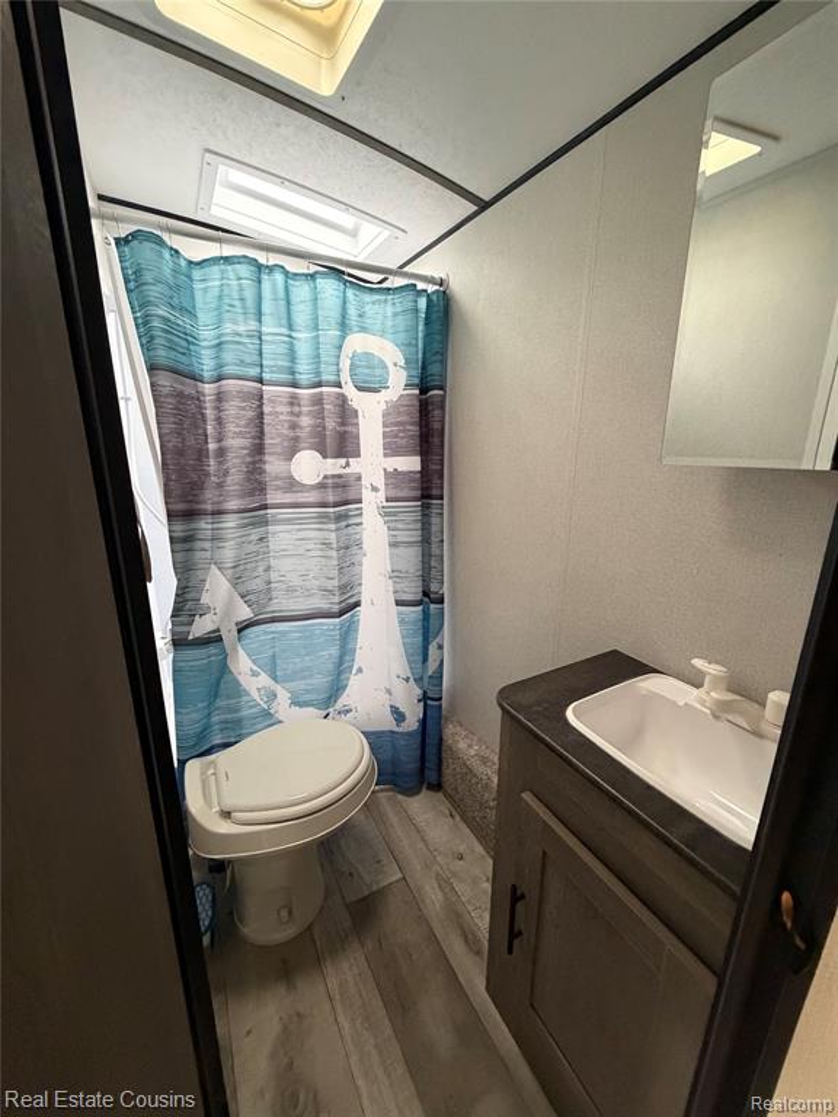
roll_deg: +0.0
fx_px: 452
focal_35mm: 14
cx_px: 419
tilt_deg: -14.6
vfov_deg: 102.1
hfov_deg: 85.7
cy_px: 558
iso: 640
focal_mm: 2.22
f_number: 2.2
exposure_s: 1/60
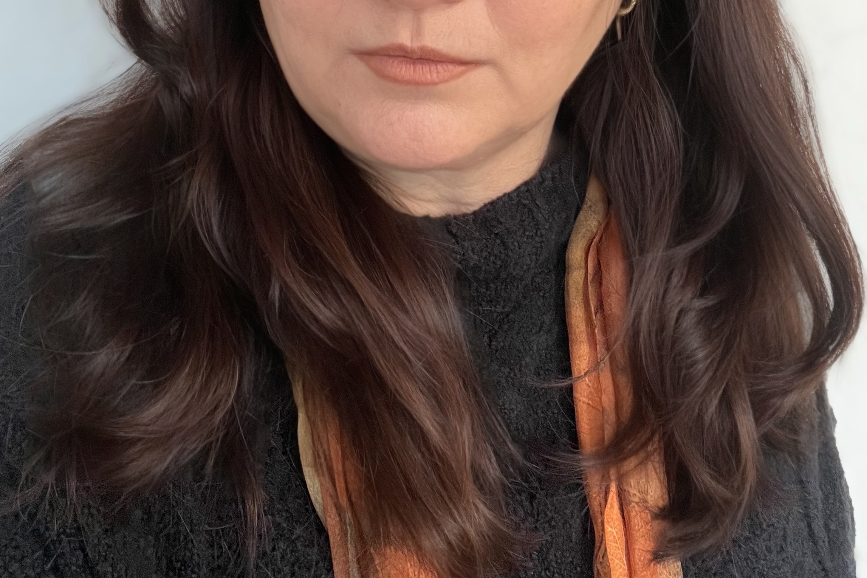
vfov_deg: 30.4
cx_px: 432
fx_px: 1011
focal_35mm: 42
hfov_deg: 46.4
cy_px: 47
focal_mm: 2.71
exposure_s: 1/60
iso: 320
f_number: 2.2
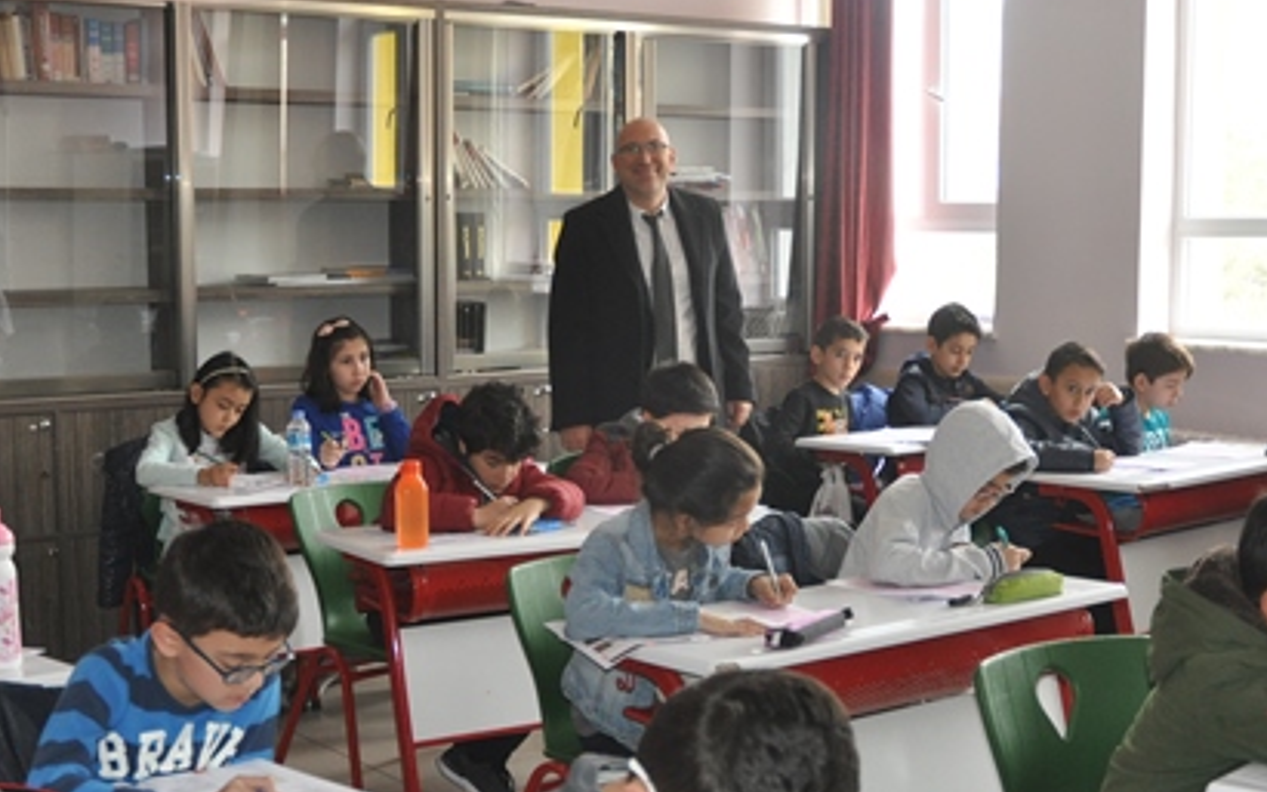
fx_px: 1968
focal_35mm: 57
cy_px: 507
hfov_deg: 35.7
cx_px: 632
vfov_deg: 22.7
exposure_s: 1/125
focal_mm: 24
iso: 800
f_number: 3.8
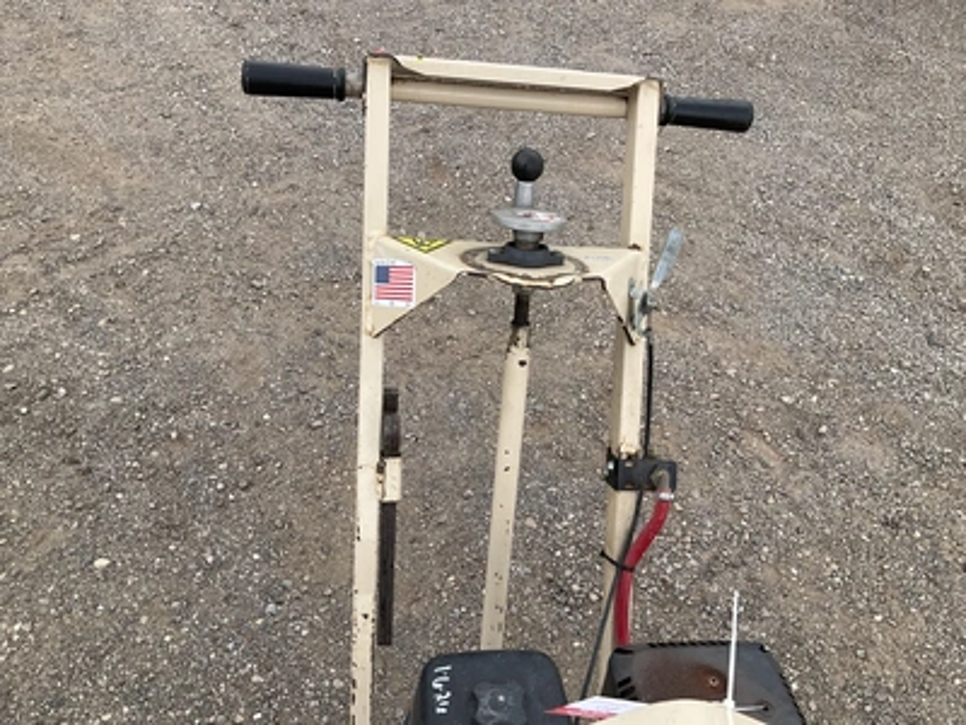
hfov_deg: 61.7
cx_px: 483
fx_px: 809
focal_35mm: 29
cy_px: 362
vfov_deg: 48.2
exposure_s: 1/842
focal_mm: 3
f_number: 1.8
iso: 25
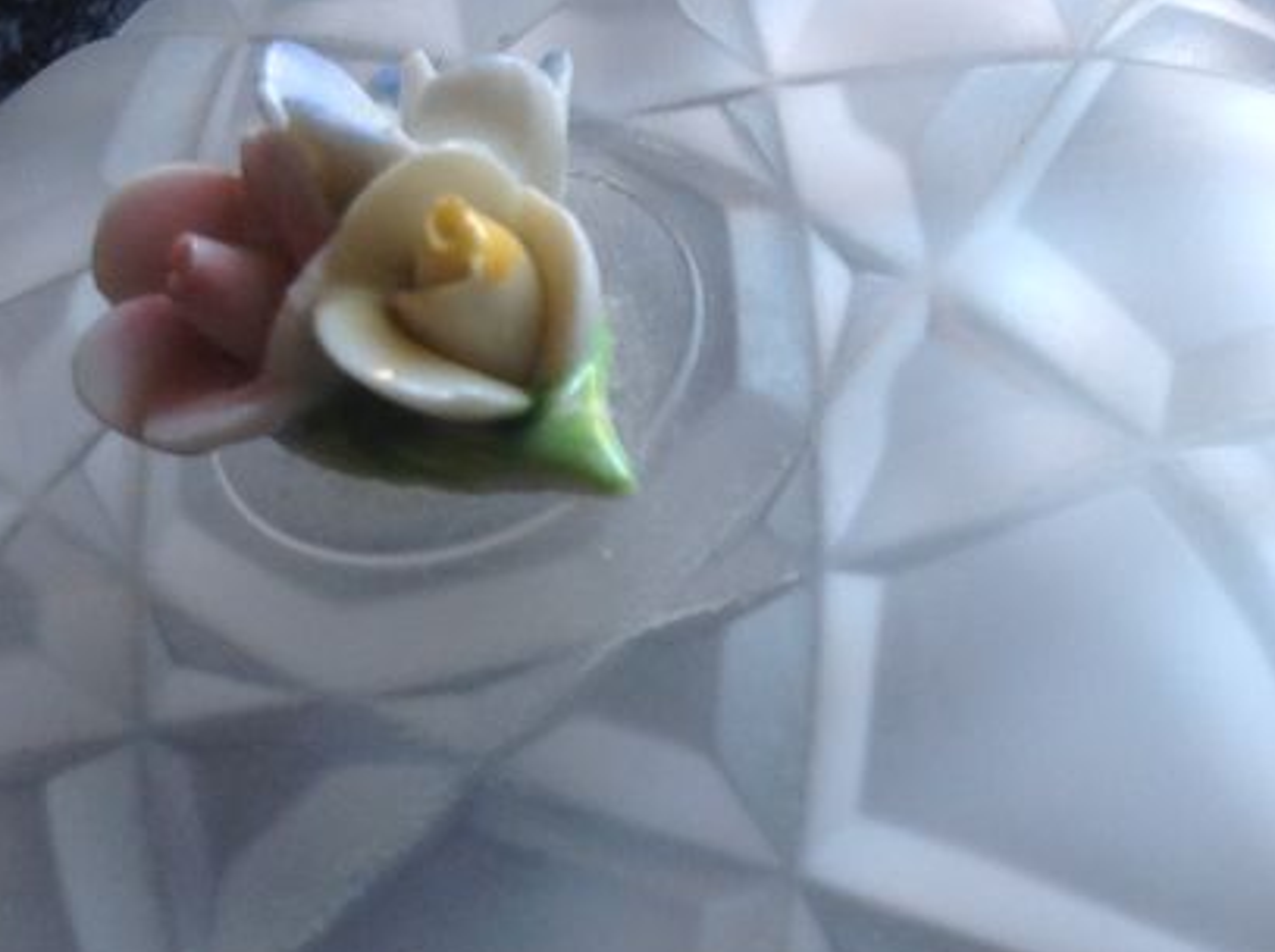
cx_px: 1187
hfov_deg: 22.2
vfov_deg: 17.0
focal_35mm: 86
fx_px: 3163
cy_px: 763
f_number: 2.4
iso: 50
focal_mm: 4.28
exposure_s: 1/30
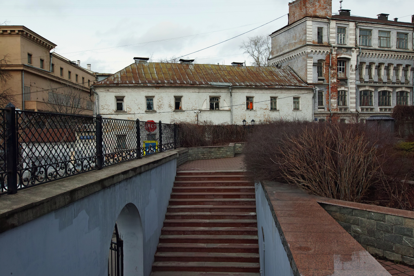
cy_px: 138
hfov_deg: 61.9
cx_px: 207
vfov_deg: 43.6
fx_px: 345
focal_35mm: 30
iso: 100
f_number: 10
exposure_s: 1/100
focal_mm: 20
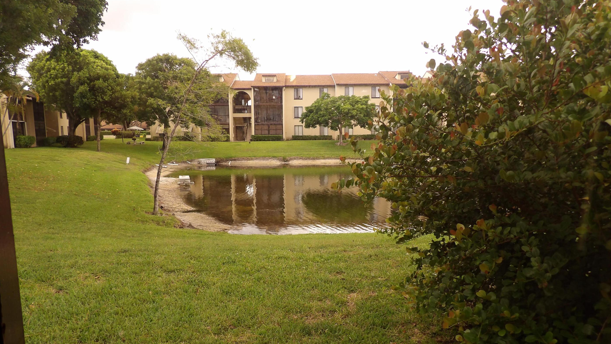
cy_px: 213
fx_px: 437
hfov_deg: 69.9
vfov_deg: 42.6
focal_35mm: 27
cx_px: 305
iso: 100
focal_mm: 4.3
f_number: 3.2
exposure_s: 1/57
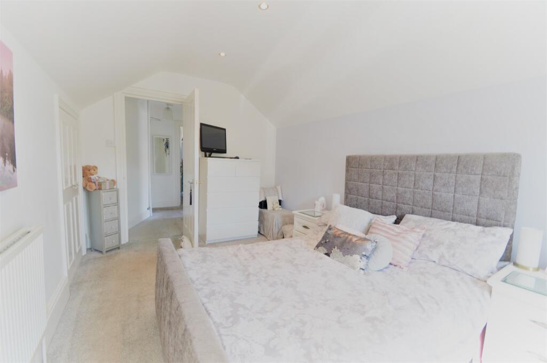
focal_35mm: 16
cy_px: 182
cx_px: 274
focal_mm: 11
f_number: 4.5
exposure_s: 1/80
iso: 400
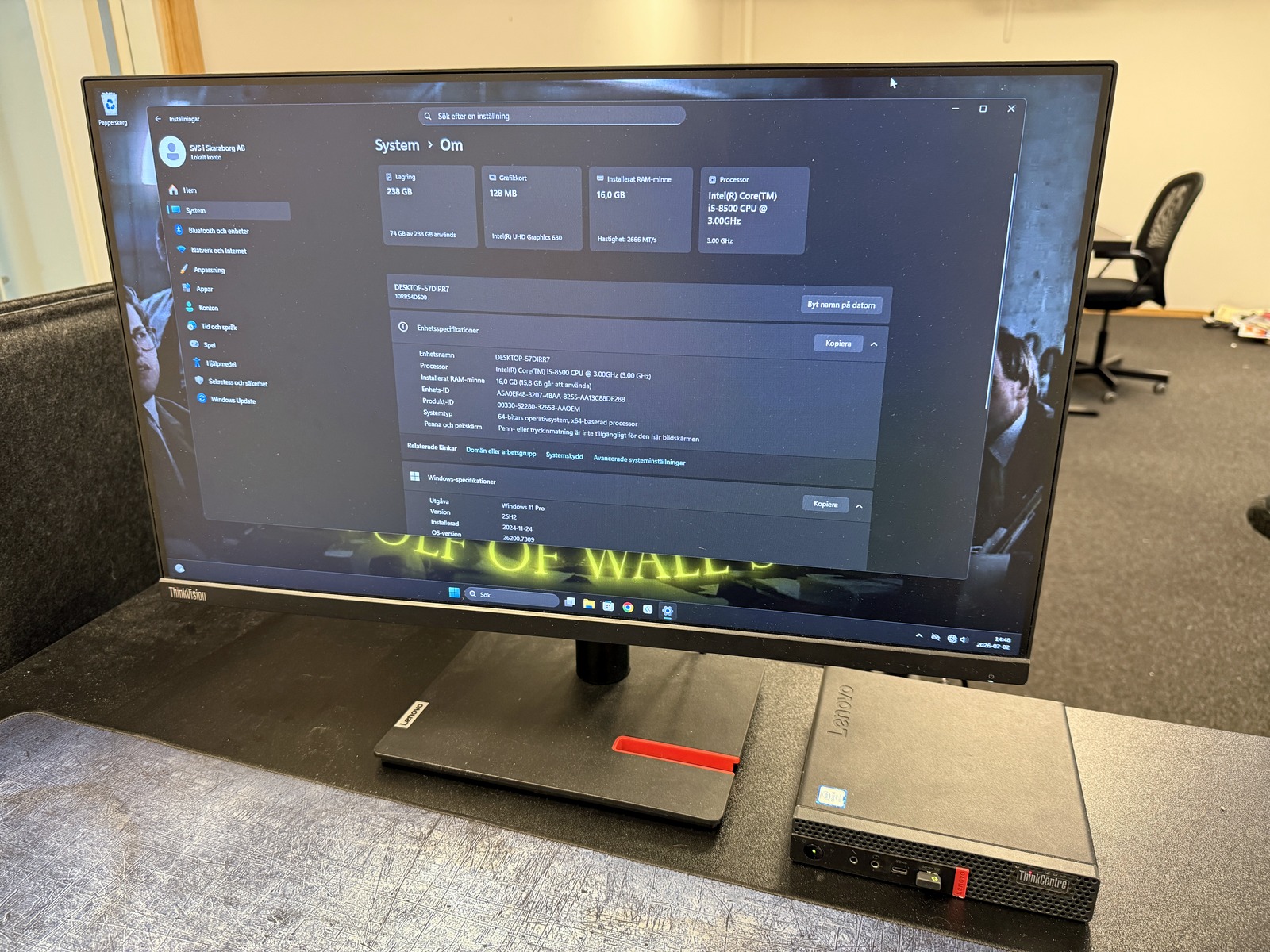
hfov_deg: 71.6
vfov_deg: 56.8
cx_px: 635
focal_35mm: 24
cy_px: 476
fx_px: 881
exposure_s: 1/50
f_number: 1.78
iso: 320
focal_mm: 6.76
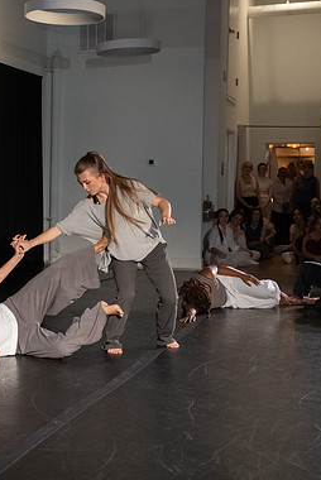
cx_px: 2
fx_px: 908
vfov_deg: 29.6
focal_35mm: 68
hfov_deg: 19.5
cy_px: 240
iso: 6400
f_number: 4
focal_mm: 35
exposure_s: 1/320
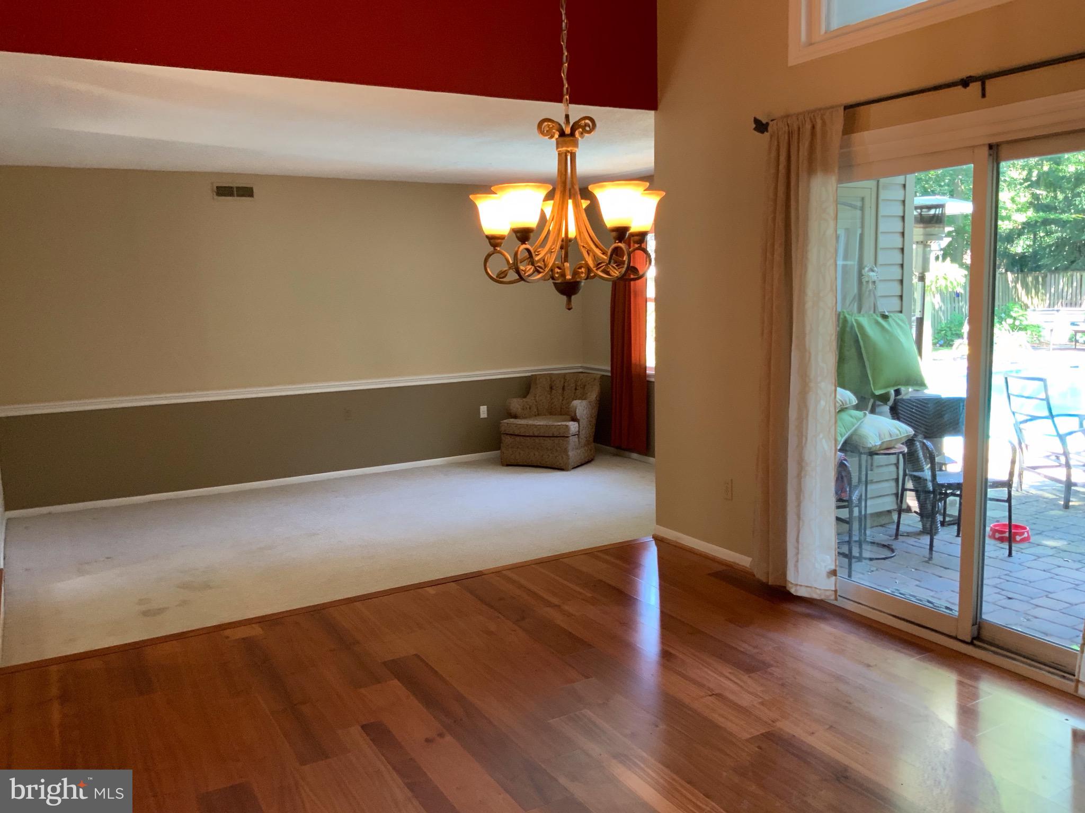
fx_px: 909
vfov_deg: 48.2
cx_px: 542
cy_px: 406
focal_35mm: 29
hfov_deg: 61.7
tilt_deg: -7.4
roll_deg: +2.7
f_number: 1.8
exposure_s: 1/60
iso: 160
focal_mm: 3
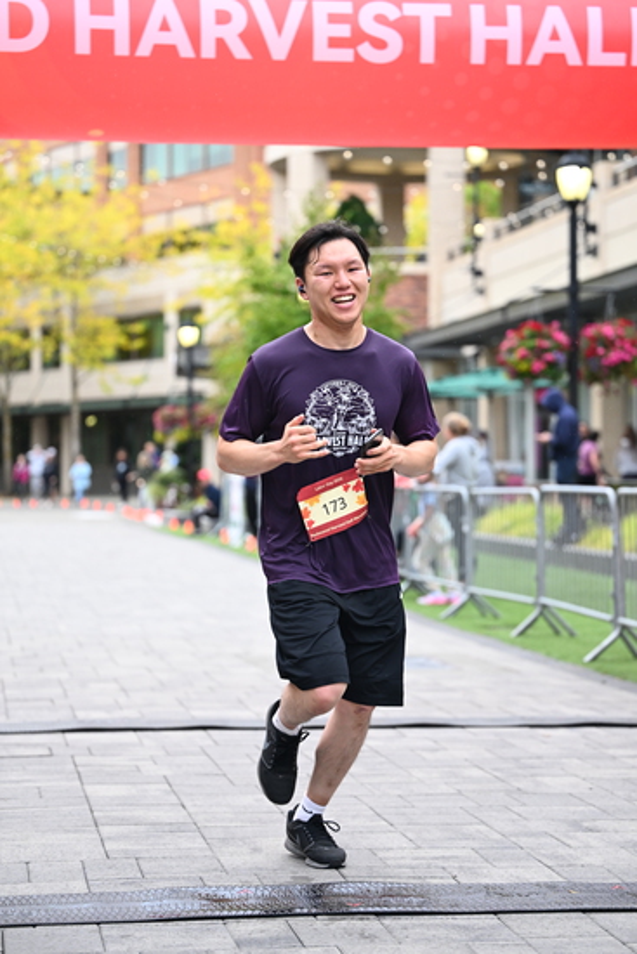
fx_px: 2201
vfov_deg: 24.5
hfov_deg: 16.5
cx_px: 318
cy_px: 477
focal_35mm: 83
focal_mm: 83
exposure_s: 1/1600
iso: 1250
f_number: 2.8
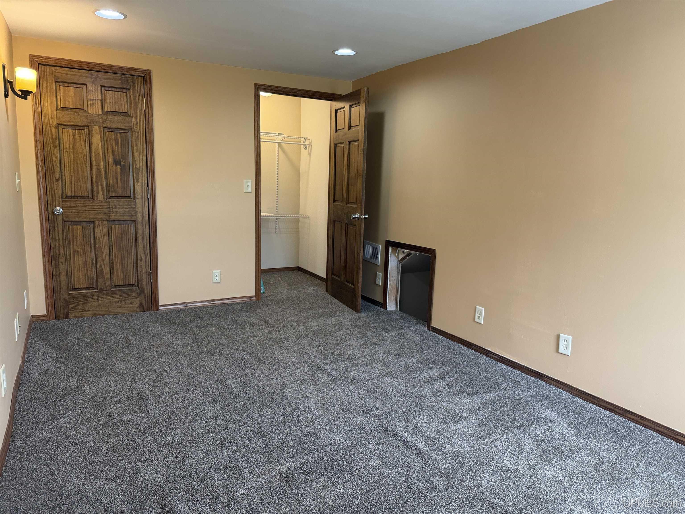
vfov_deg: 56.8
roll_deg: -2.8
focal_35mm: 24
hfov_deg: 71.6
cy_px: 257
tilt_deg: -10.4
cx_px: 342
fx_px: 475
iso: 125
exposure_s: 1/60
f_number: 1.78
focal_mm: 6.76
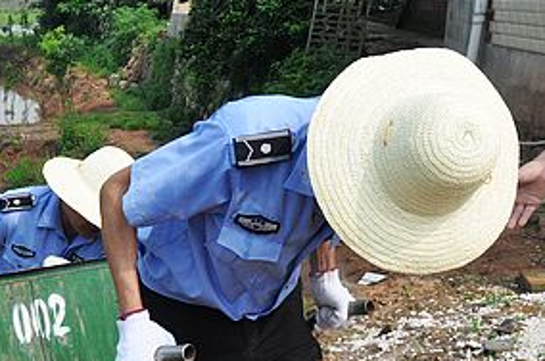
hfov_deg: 30.9
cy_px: 302
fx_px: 967
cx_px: 132
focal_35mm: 64
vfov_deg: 20.8
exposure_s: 1/500
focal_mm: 22
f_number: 11
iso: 640
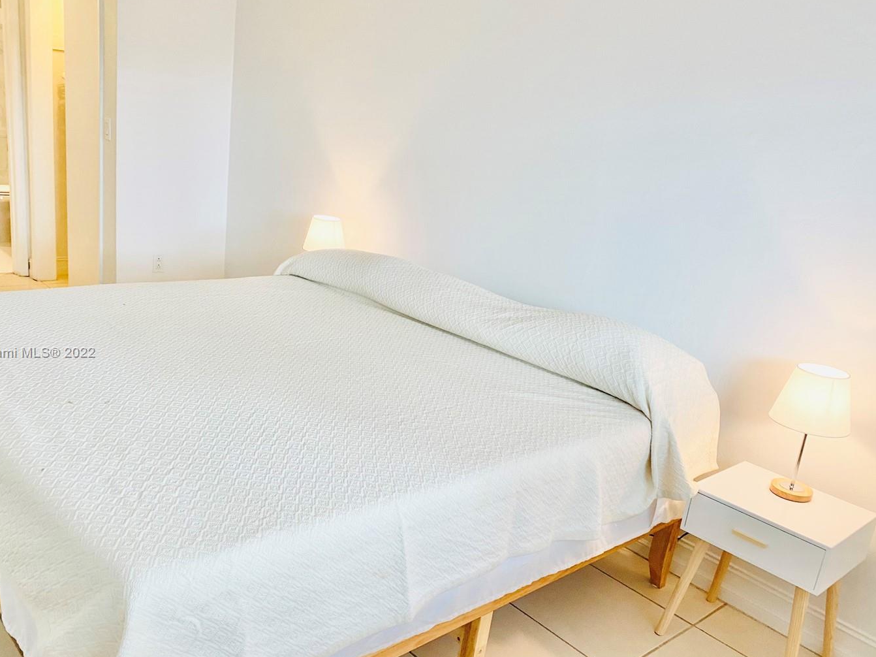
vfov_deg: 45.4
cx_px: 408
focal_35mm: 31
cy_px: 353
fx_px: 784
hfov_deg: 58.3
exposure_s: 1/60
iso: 80
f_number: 1.8
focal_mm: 4.25
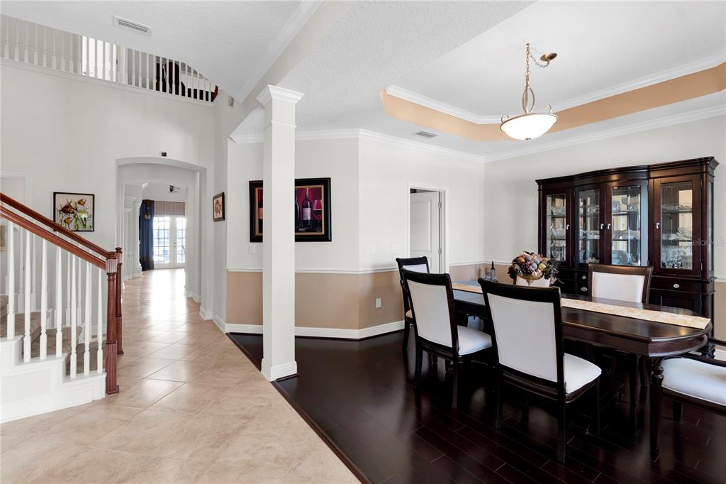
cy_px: 242
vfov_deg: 77.3
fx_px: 302
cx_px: 363
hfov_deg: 100.4
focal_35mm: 15
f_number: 8
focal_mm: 10
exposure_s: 1/3.33
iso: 100
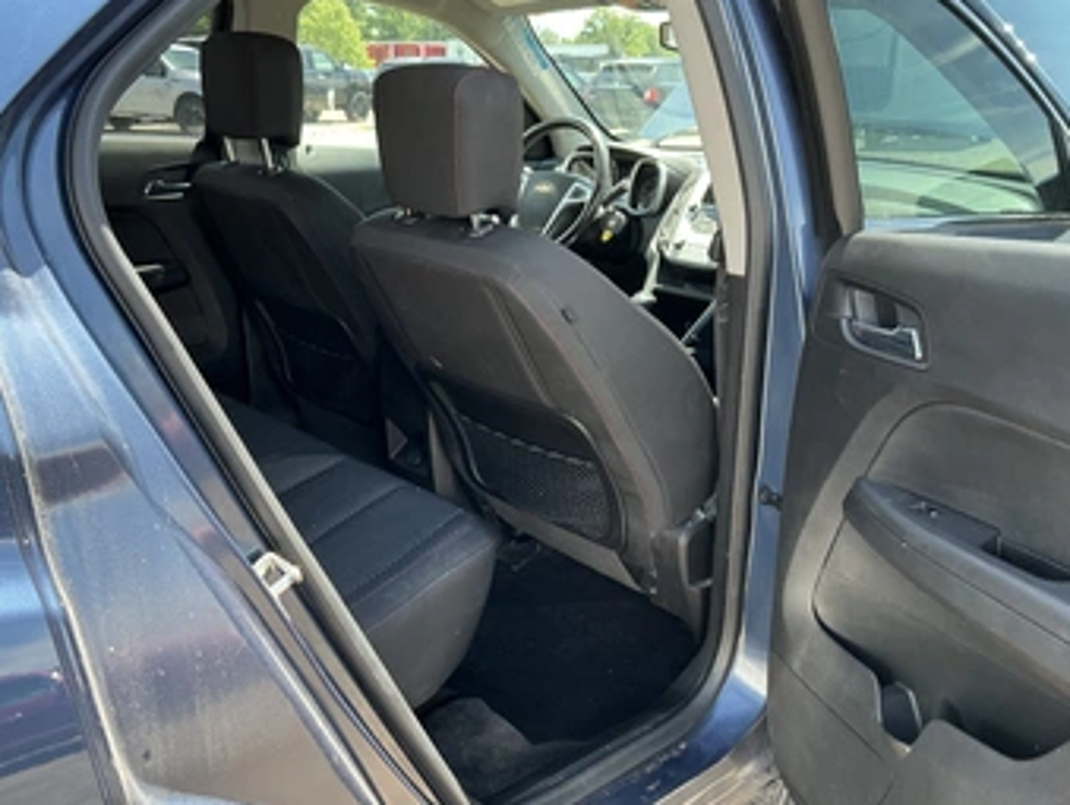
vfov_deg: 43.0
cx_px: 486
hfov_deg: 55.2
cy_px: 398
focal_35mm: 33
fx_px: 1021
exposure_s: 1/122
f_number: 1.8
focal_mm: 3
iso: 25
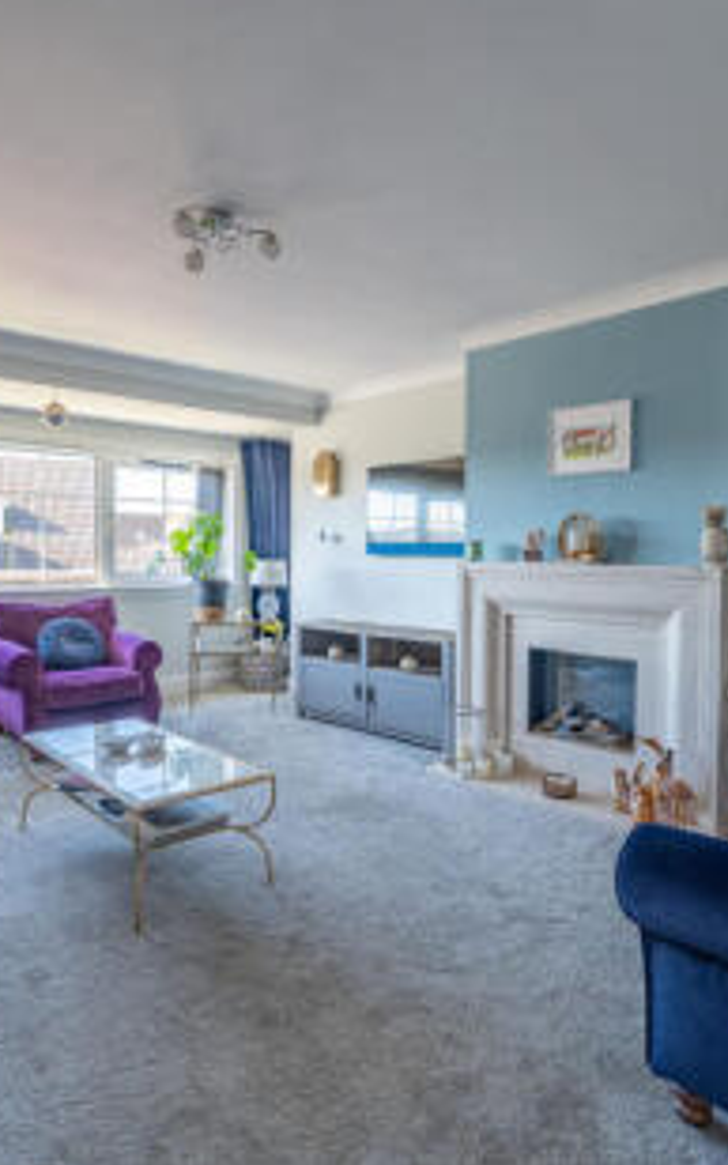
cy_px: 575
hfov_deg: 54.9
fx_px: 699
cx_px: 328
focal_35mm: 22
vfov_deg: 79.7
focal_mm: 14
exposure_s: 1/125
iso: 640
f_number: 8
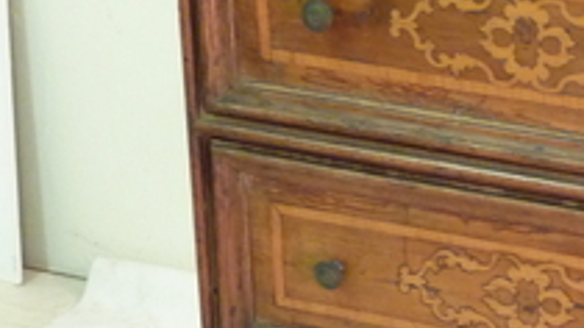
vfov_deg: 8.6
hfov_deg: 15.0
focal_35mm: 140
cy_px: 295
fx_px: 2167
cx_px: 612
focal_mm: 7.3
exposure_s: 1/8
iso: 400
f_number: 3.7
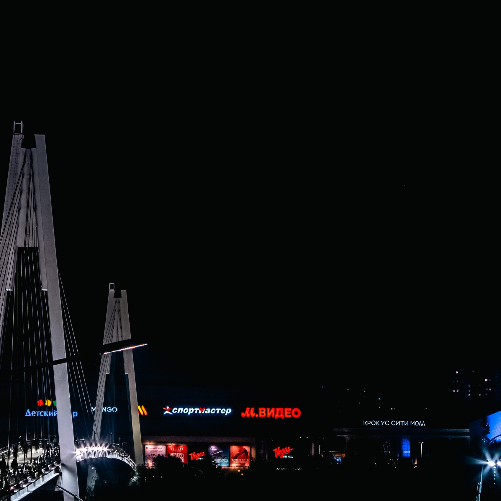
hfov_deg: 14.2
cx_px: 176
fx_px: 2014
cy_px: 251
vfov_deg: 14.2
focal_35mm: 123
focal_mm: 62.5
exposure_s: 1/10
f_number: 11
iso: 800
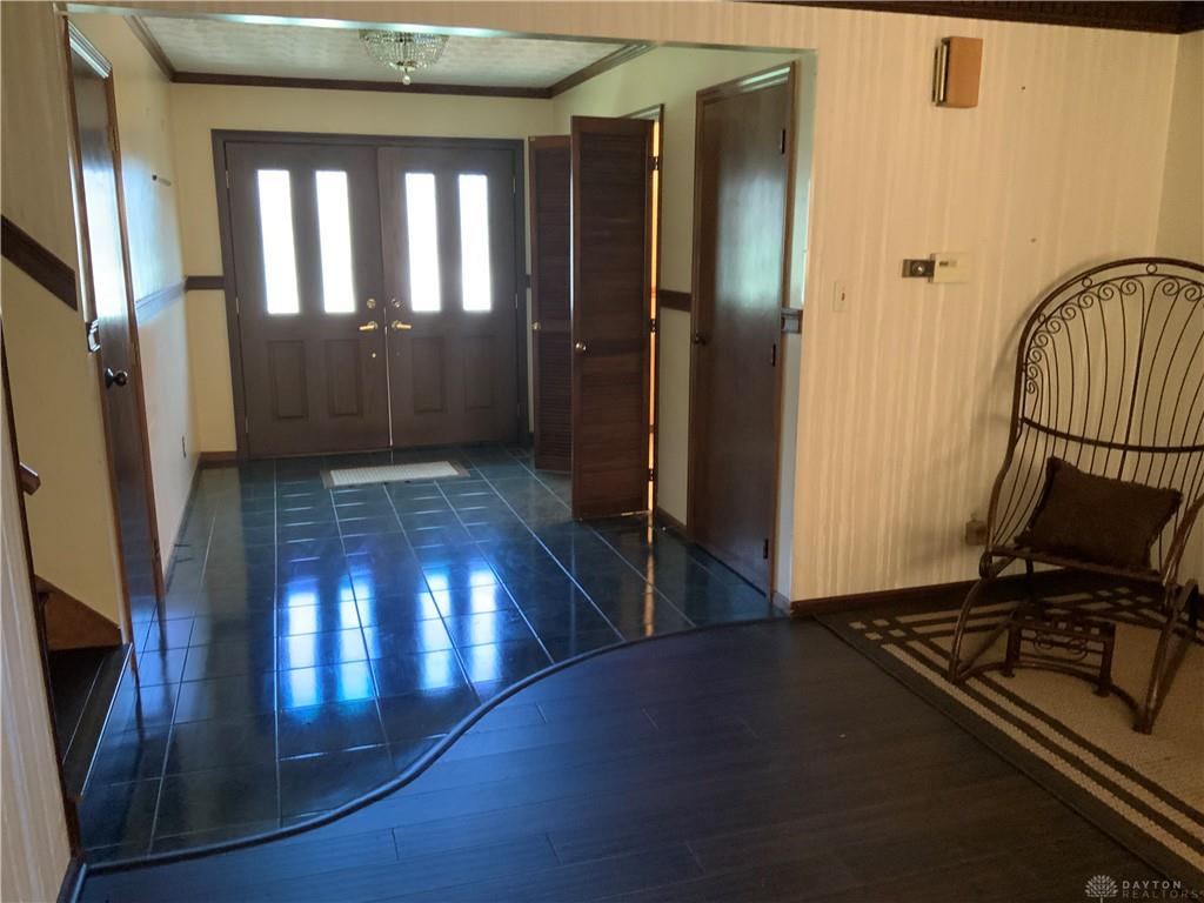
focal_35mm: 29
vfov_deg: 48.2
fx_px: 1009
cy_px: 452
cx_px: 602
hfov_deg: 61.7
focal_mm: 3
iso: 400
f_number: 1.8
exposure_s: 1/30
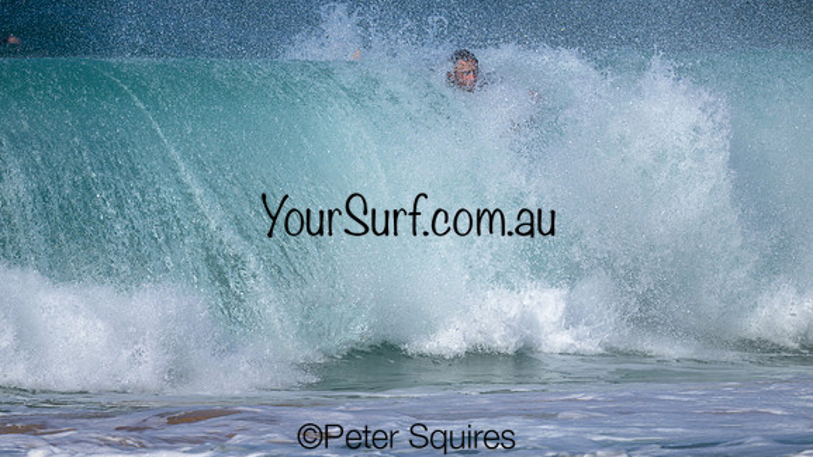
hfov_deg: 2.3
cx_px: 371
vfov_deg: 1.3
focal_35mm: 935
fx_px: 20154
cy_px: 202
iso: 160
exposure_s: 1/2000
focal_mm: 800
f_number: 6.3
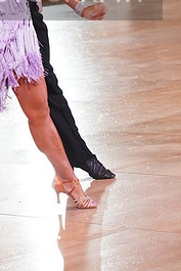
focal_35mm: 230
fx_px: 1732
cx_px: 22
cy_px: -13
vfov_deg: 8.9
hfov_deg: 6.0
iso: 1600
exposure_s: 1/160
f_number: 5.6
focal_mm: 105
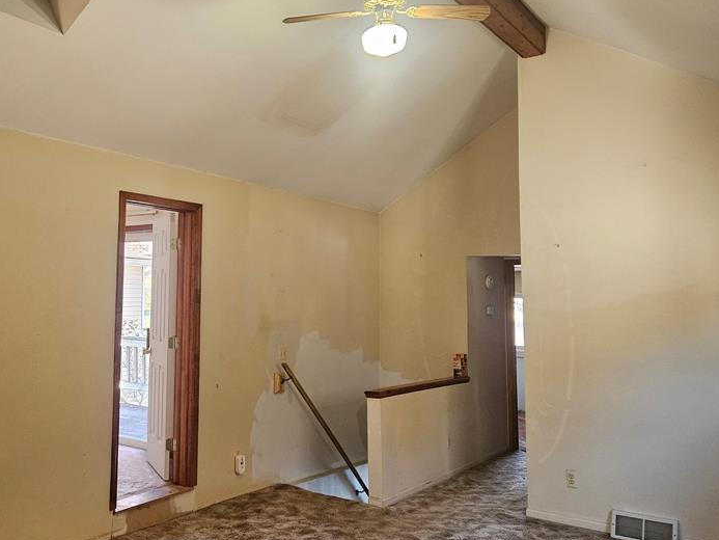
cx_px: 248
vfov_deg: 41.8
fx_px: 706
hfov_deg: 53.0
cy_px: 244
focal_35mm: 34
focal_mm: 5.4
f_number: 1.8
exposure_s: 1/120
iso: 400
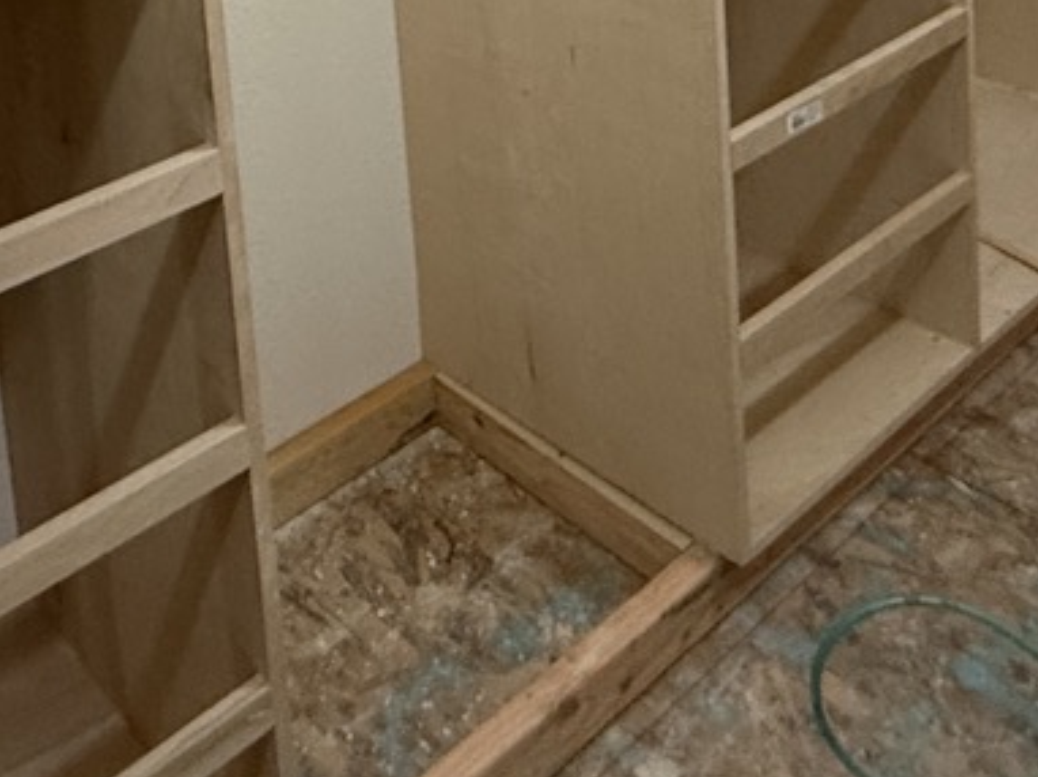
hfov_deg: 41.4
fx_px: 1319
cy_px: -304
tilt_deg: -7.2
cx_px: 234
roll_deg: +4.4
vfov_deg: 26.4
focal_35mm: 44
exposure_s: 1/60
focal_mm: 2.22
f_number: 2.2
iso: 400
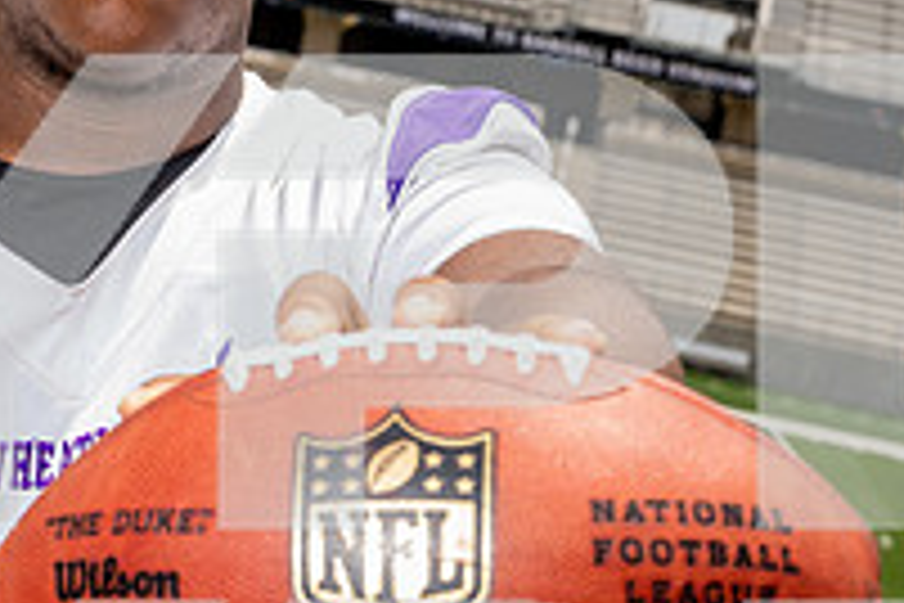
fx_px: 3189
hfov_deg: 16.0
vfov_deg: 10.8
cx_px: 130
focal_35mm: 127
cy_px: 295
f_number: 7.1
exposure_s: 1/250
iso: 100
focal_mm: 44
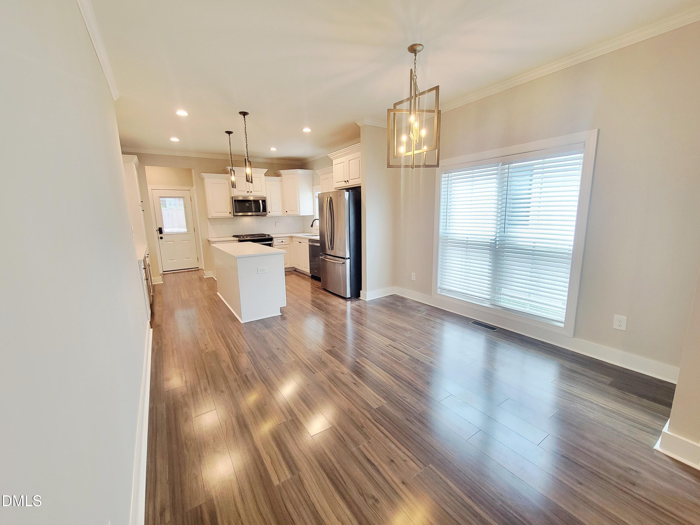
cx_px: 350
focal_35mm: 13
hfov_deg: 106.2
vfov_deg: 89.9
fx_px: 263
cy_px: 262
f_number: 2.2
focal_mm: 2.2
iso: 250
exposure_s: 1/60.2
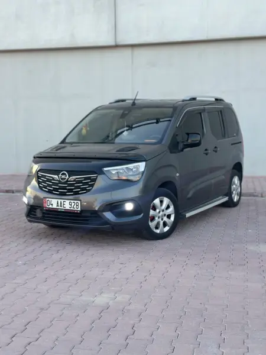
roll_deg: -0.5
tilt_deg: -5.0
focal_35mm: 48
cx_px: 133
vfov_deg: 39.7
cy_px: 178
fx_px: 492
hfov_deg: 30.3
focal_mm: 6.86
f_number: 1.78
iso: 80
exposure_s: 1/480
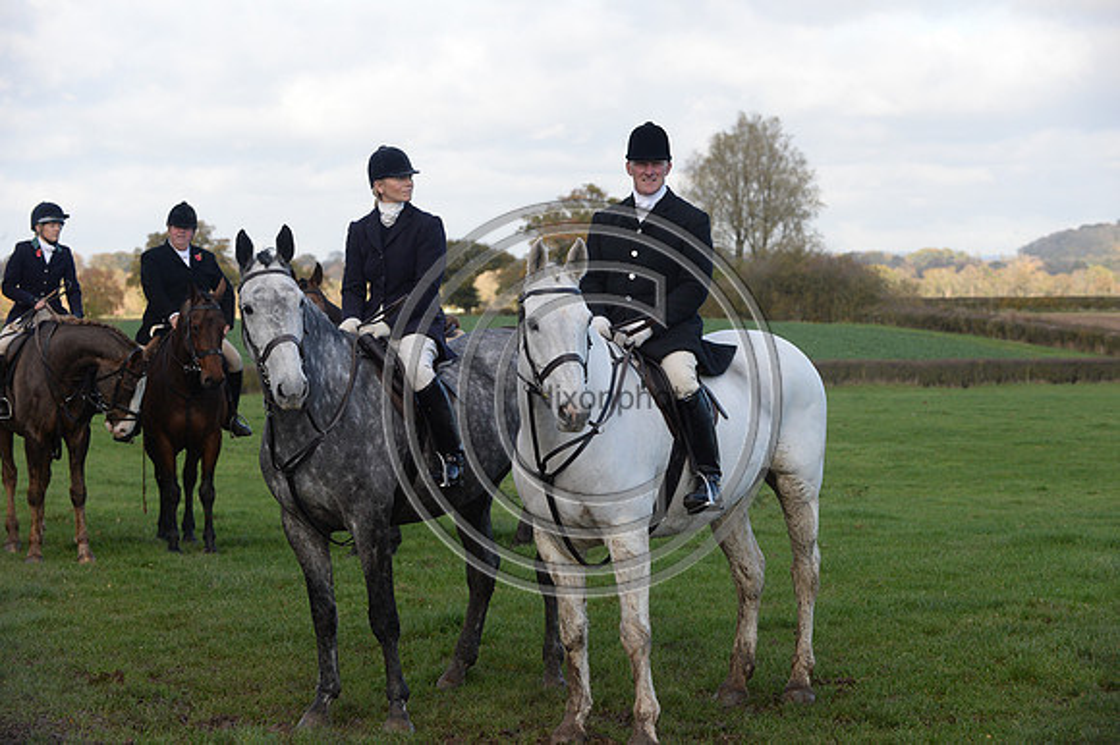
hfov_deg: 20.8
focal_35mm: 98
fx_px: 3047
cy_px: 372
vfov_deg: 13.9
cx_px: 560
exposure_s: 1/1000
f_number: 6.3
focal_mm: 98
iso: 800
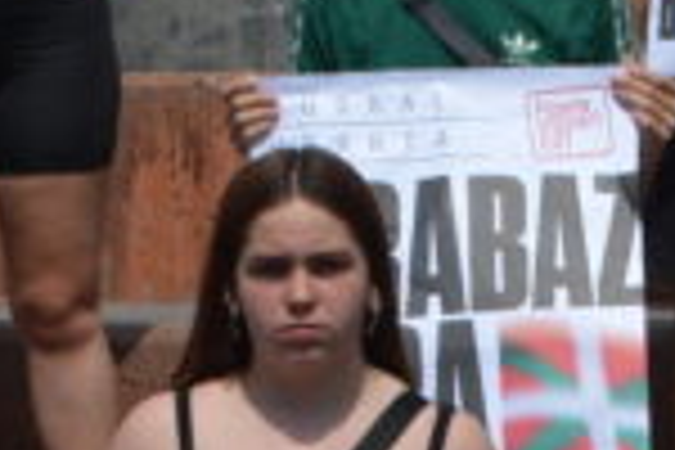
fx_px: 5400
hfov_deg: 7.1
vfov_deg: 4.8
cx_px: 986
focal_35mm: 288
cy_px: 184
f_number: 8
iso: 125
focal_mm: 24
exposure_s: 1/250
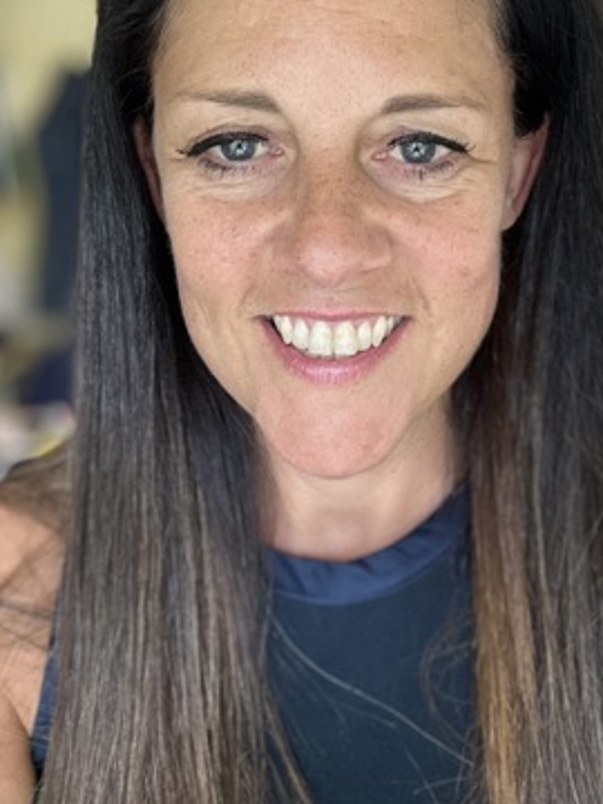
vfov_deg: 46.3
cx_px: 377
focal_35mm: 40
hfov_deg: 35.8
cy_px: 288
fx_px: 929
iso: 125
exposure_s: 1/60
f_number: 1.9
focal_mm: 2.69
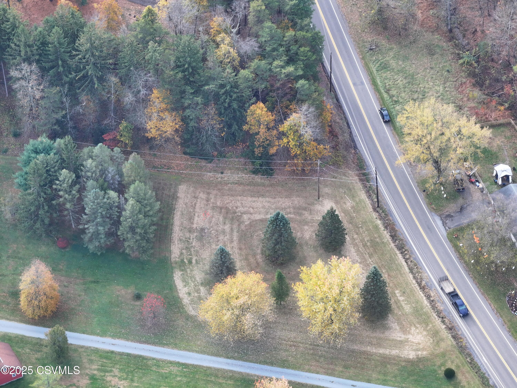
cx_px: 258
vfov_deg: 8.9
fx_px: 2479
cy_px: 194
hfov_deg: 11.9
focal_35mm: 166
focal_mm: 30.71
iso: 100
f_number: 3.4
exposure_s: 1/80
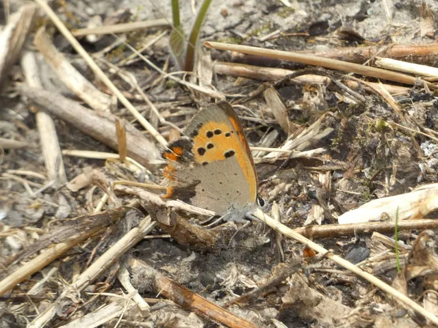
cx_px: 219
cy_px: 164
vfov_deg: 3.9
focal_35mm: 384
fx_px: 4859
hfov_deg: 5.2
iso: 160
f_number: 5.6
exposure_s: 1/100
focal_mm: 68.8
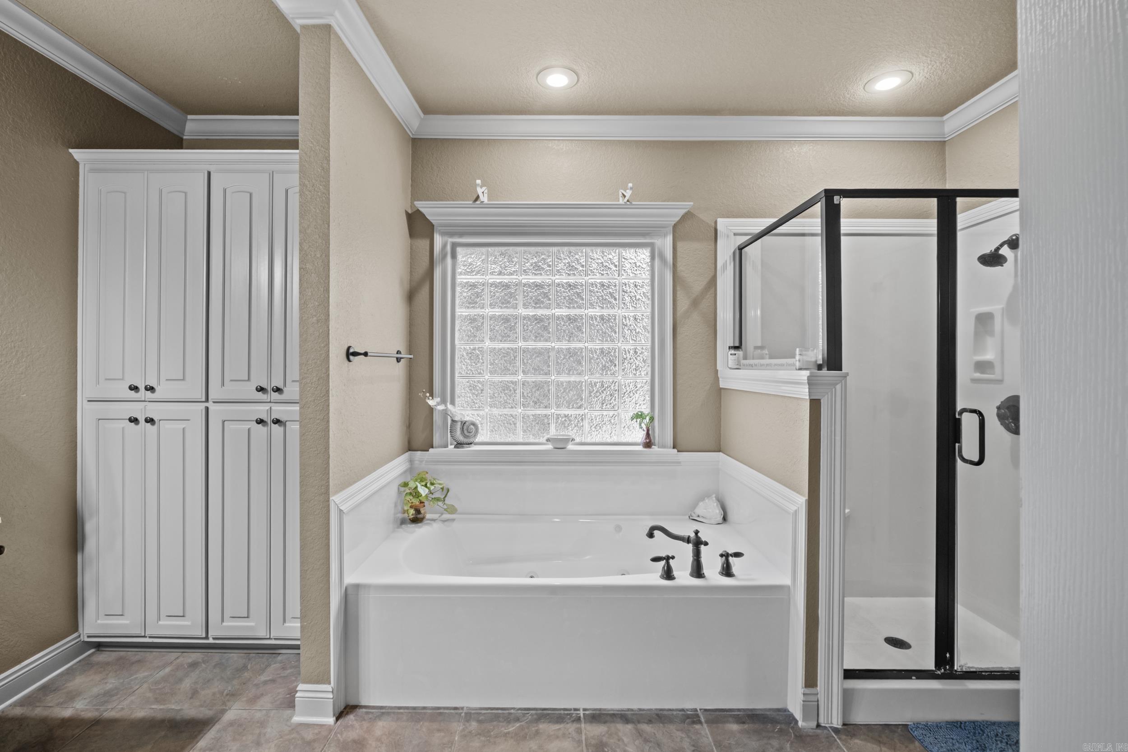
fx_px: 470
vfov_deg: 77.3
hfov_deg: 100.4
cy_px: 376
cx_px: 564
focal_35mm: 15
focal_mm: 10
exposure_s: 1/1.67
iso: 400
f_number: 7.1
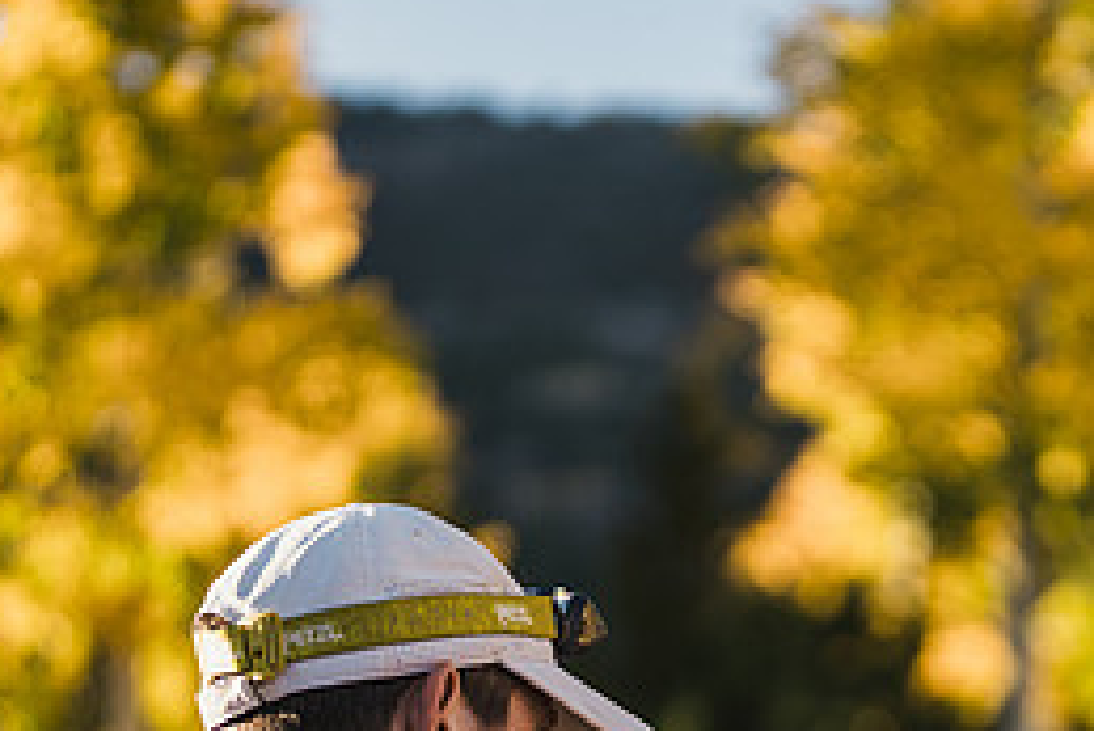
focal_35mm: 112
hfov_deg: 18.1
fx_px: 3405
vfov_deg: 12.1
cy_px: 754
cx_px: 824
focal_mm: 50
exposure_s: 1/1600
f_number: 1.4
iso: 125
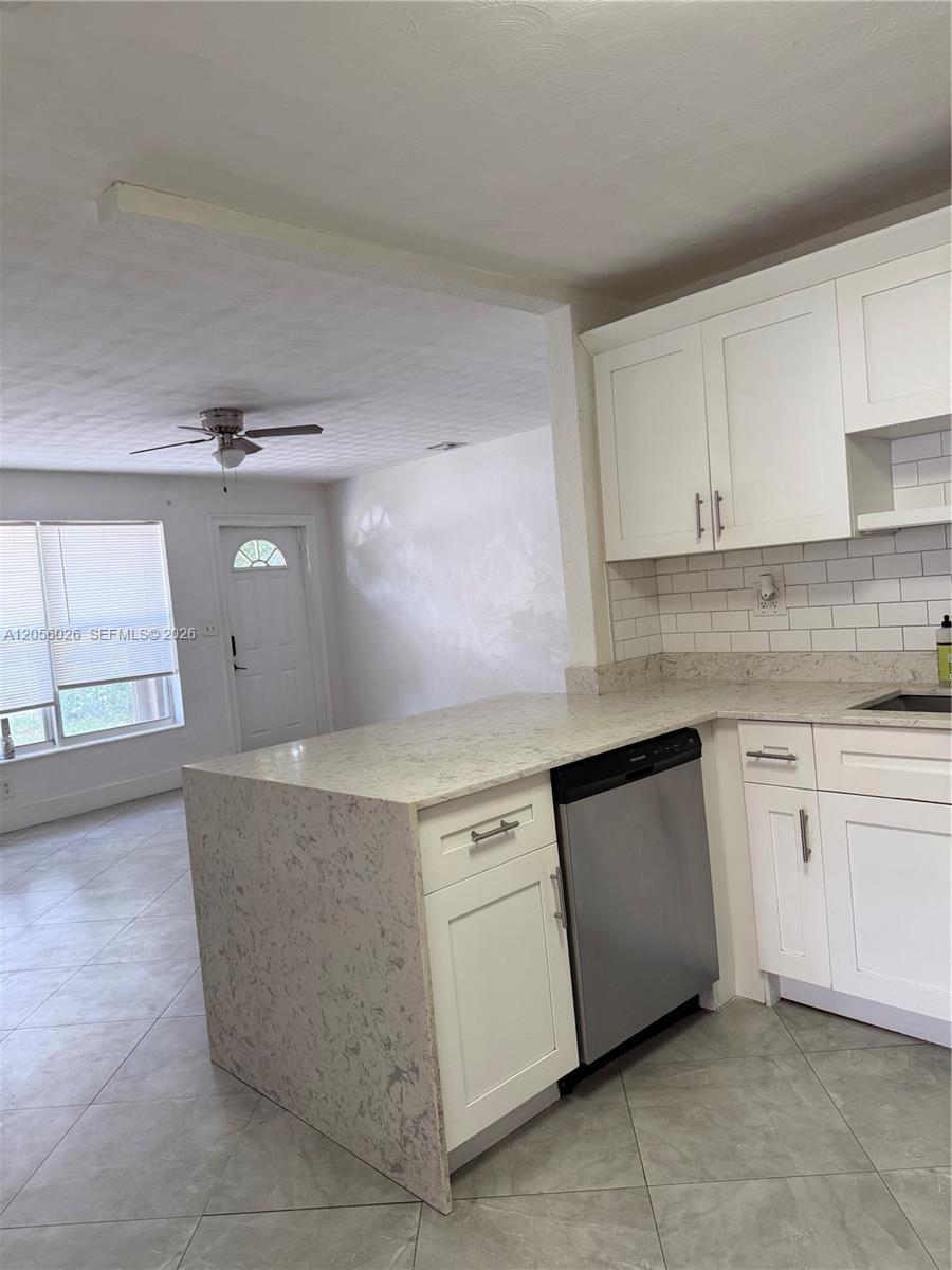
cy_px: 635
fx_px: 880
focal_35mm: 24
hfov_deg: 56.8
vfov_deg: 71.6
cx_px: 476
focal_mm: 6.76
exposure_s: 1/120
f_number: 1.78
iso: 160
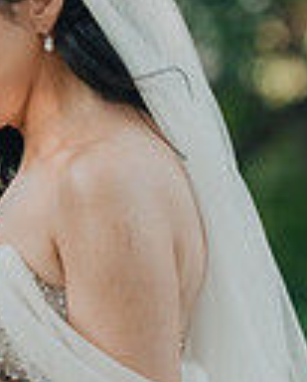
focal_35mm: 509
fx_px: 5760
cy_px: 19
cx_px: -86
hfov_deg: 3.0
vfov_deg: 3.8
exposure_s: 1/640
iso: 800
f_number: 2.8
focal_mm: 120
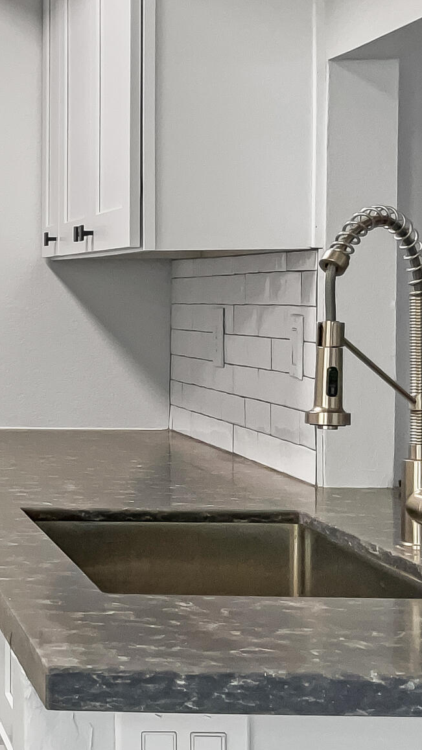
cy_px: 477
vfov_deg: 25.8
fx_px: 1631
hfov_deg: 13.7
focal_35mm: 82
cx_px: -237
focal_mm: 3
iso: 40
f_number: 1.8
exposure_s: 1/60
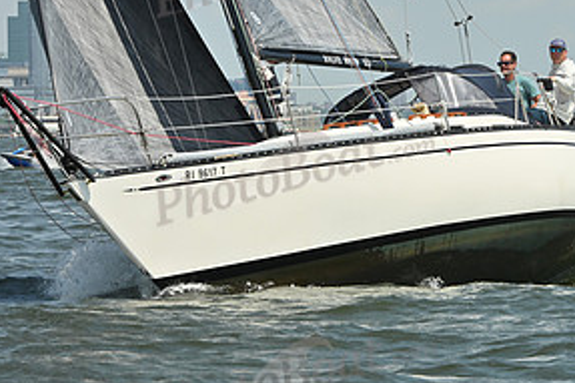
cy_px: 41
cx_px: 541
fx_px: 4358
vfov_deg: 5.0
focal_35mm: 273
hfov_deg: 7.5
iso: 320
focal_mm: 135
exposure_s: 1/1250
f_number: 9
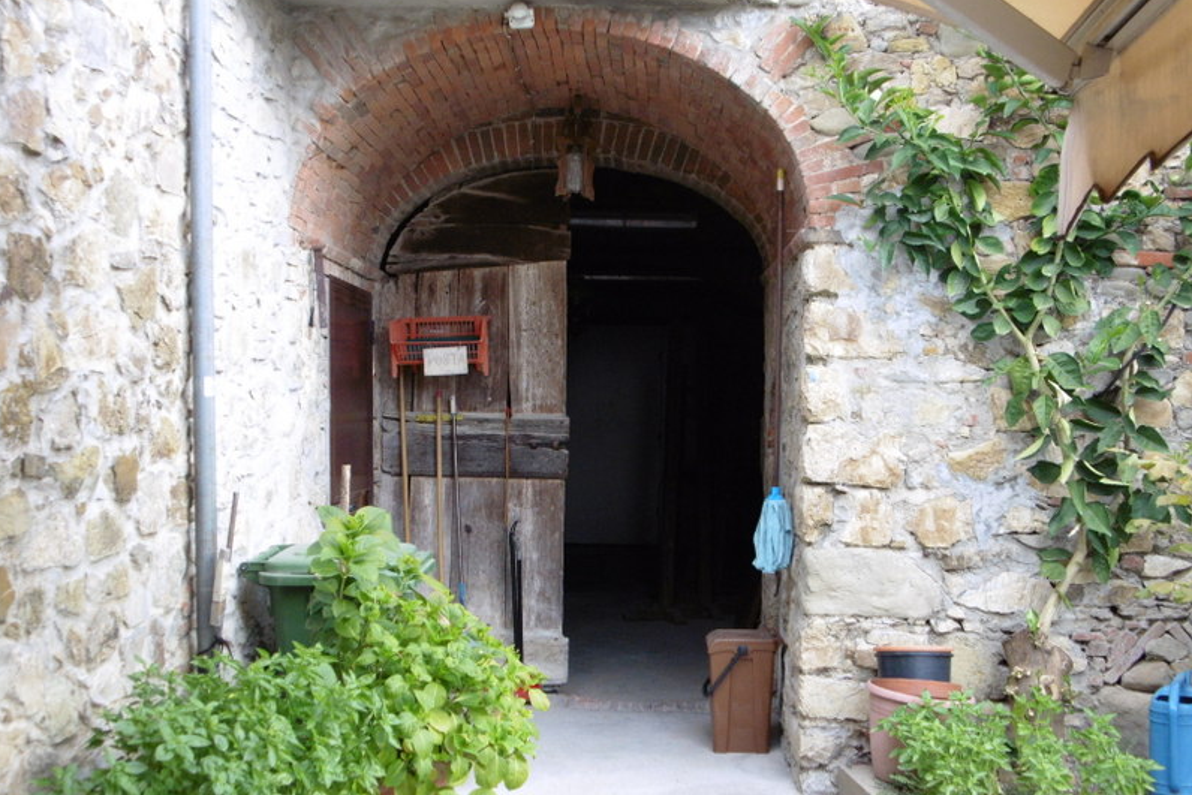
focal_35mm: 46
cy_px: 430
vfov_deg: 29.2
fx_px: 1523
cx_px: 595
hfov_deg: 42.7
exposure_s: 1/60
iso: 100
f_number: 3.7
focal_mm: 8
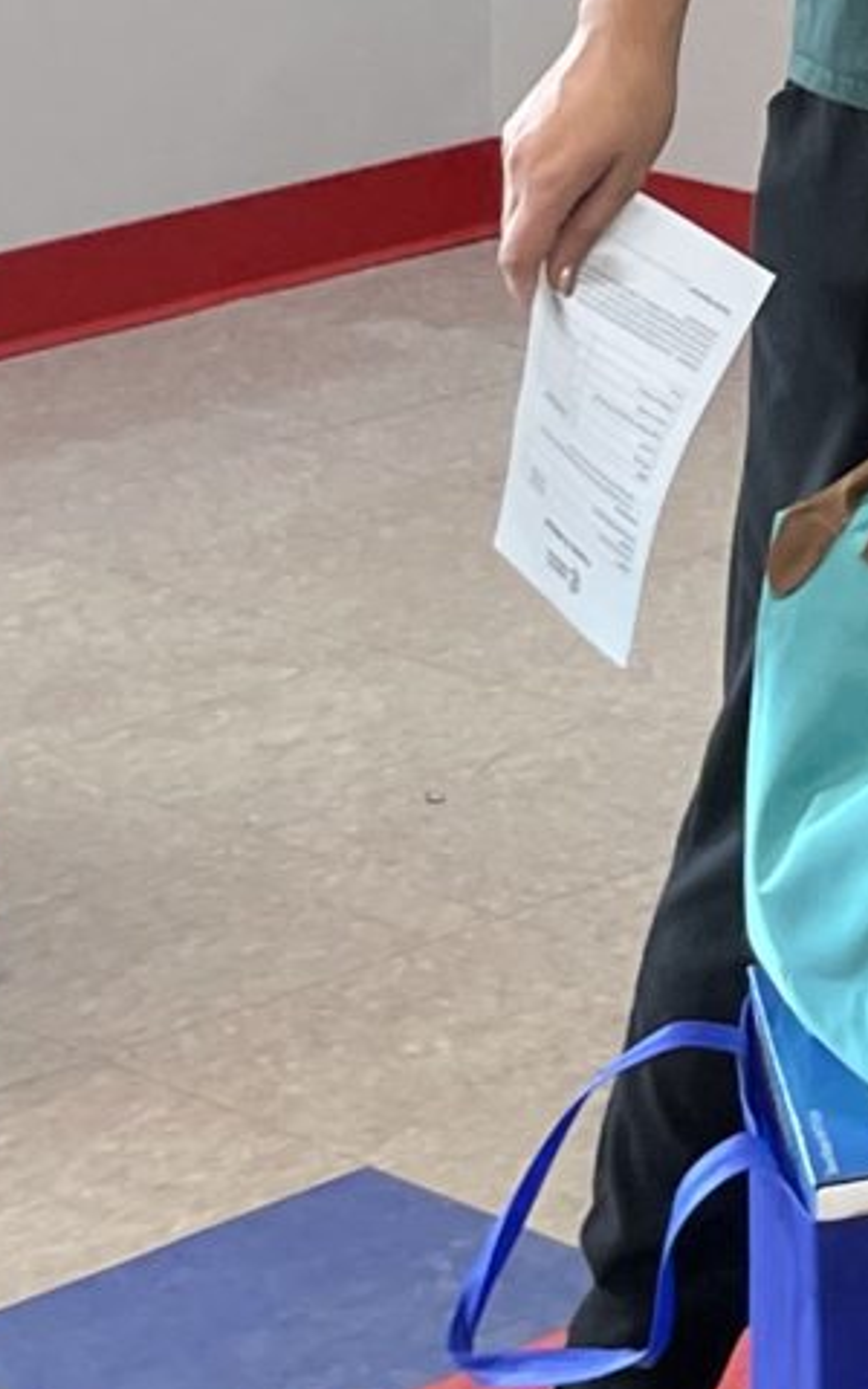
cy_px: -744
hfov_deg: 7.7
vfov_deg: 13.4
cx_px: 2694
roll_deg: +1.0
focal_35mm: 147
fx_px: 5564
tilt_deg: -2.8
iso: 64
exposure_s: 1/120
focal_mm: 4.2
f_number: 1.6
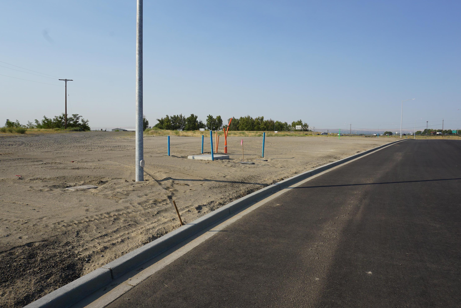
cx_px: 229
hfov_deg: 71.5
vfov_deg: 51.3
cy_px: 152
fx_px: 320
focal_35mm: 25
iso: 100
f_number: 11
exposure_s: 1/160
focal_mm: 16
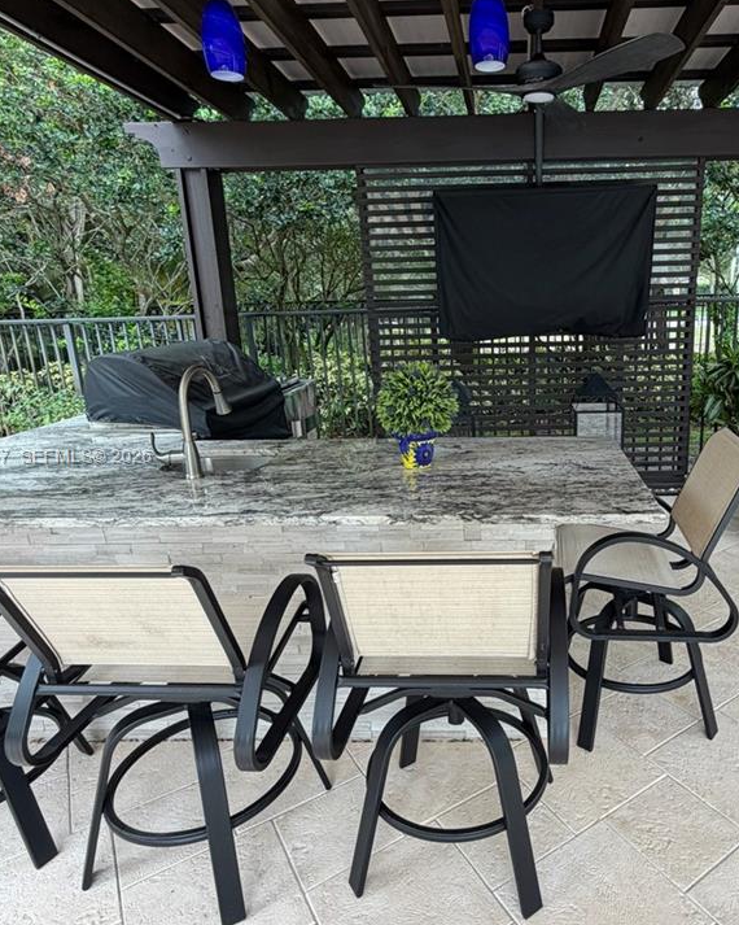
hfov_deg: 59.4
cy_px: 458
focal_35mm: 23
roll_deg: +1.1
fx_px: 629
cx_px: 495
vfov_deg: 72.6
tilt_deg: -14.7
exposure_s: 1/123
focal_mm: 2.22
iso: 40
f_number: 2.2
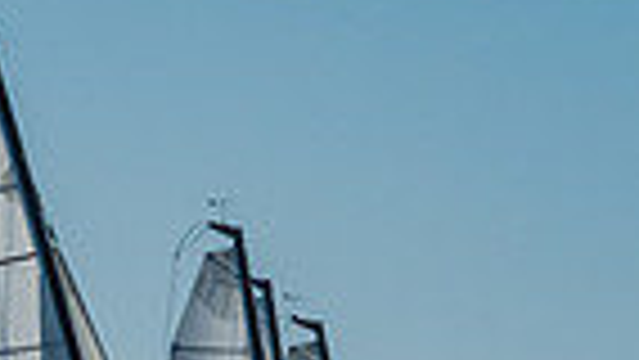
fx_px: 18950
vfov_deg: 1.1
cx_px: 272
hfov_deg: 1.9
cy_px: 980
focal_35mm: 1118
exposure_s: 1/800
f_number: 10
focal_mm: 200
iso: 400
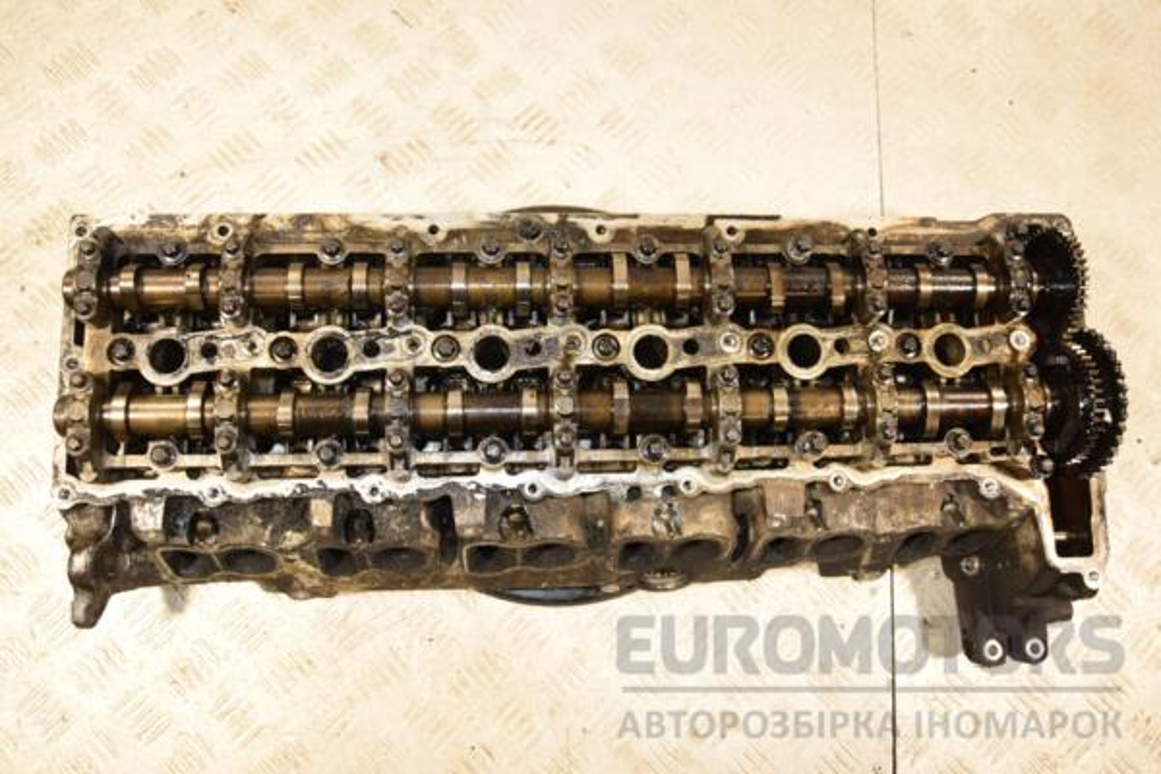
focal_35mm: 32
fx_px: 1016
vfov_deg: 41.7
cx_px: 580
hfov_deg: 59.5
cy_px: 387
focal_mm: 21
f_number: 5
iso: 800
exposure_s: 1/200
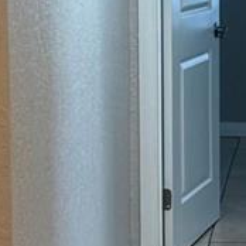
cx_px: 198
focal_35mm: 146
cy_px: 18
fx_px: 1174
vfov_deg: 11.9
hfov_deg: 11.9
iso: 200
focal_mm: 6.76
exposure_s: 1/120
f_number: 1.78
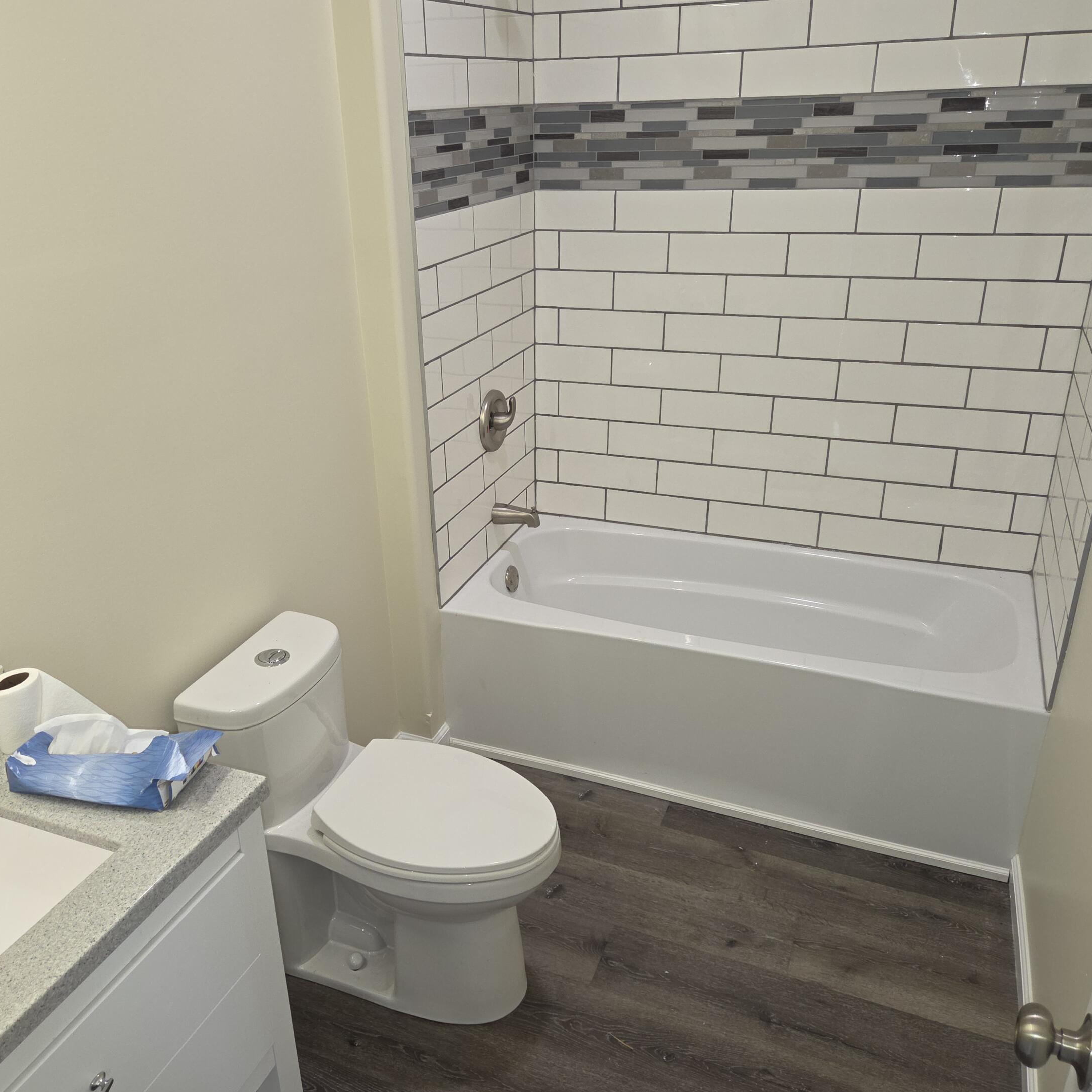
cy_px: 548
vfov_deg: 57.3
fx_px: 999
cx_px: 524
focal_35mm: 28
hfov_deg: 57.3
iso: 80
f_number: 1.8
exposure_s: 1/60
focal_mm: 5.4
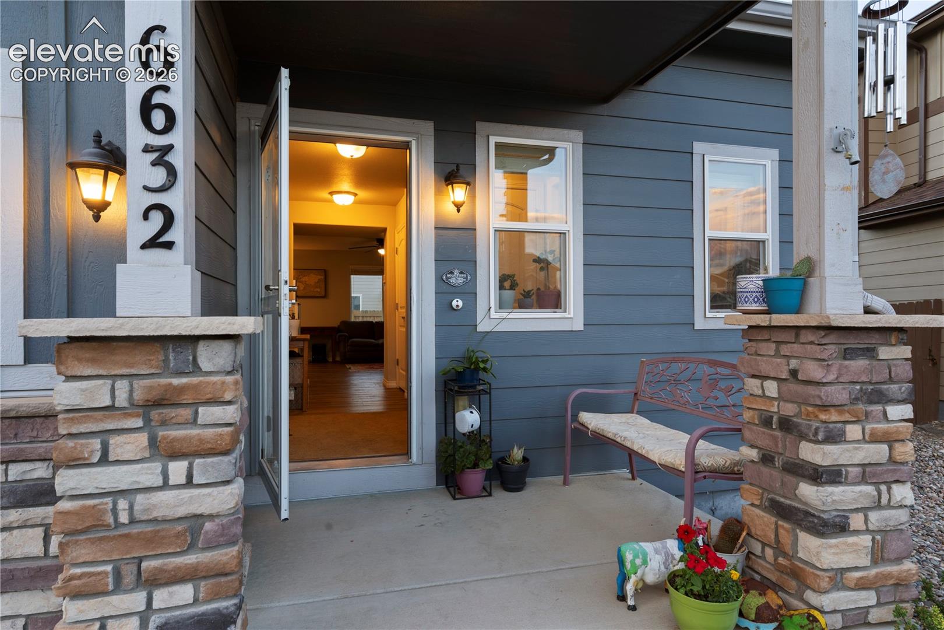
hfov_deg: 81.2
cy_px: 315
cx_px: 472
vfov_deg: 59.5
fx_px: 551
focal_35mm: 21
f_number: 10
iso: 200
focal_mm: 21
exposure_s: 1/2.5
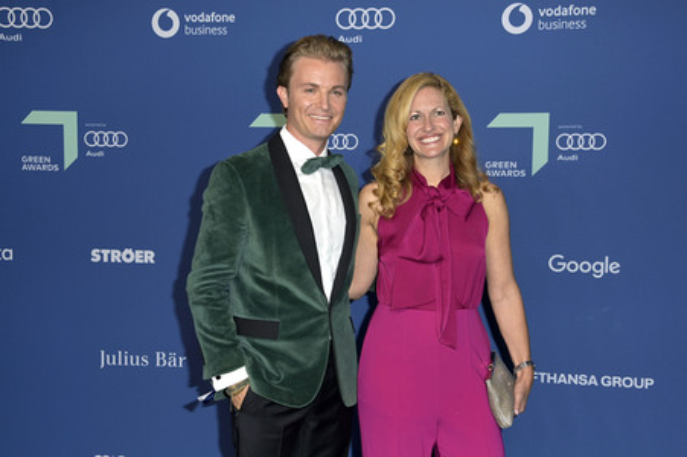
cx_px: 344
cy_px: 228
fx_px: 992
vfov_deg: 26.0
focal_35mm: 52
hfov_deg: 38.2
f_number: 5.6
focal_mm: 52
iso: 800
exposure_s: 1/250
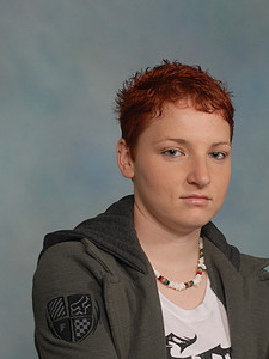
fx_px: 1274
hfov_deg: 12.0
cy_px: 311
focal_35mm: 123
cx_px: 197
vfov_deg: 15.9
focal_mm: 44
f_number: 5.6
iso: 100
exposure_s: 1/125
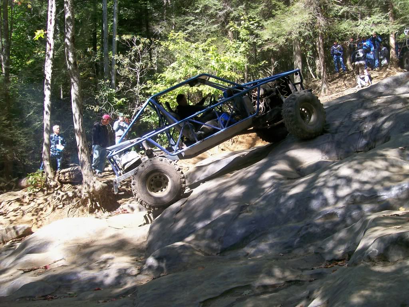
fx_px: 425
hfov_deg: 51.4
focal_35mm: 36
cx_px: 204
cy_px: 154
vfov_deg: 39.7
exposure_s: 1/320
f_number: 2.7
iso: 80
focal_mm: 6
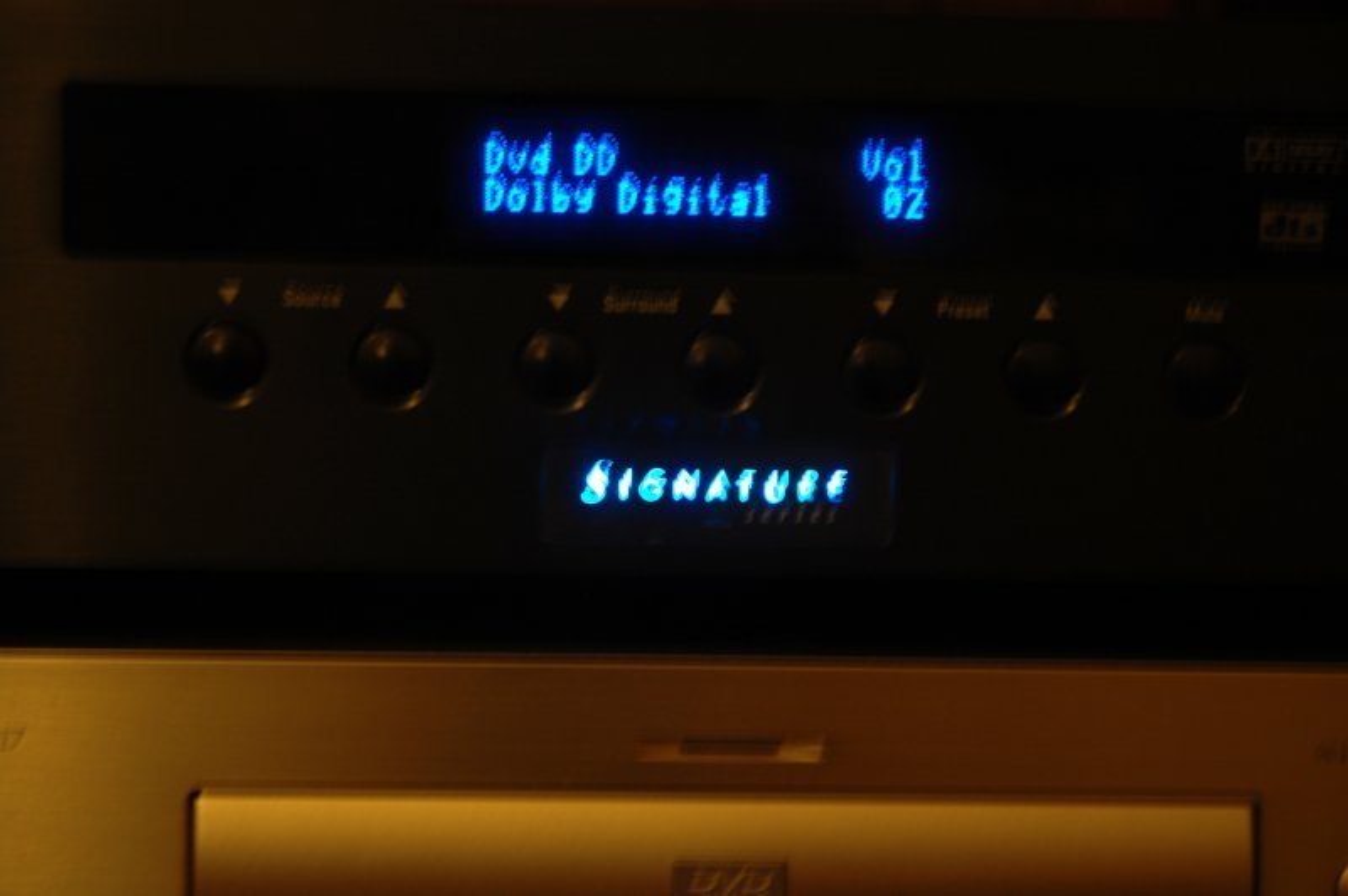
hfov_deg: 24.2
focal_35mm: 84
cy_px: 448
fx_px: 3143
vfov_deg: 16.2
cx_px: 674
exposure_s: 1.3
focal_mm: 56
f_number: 4.5
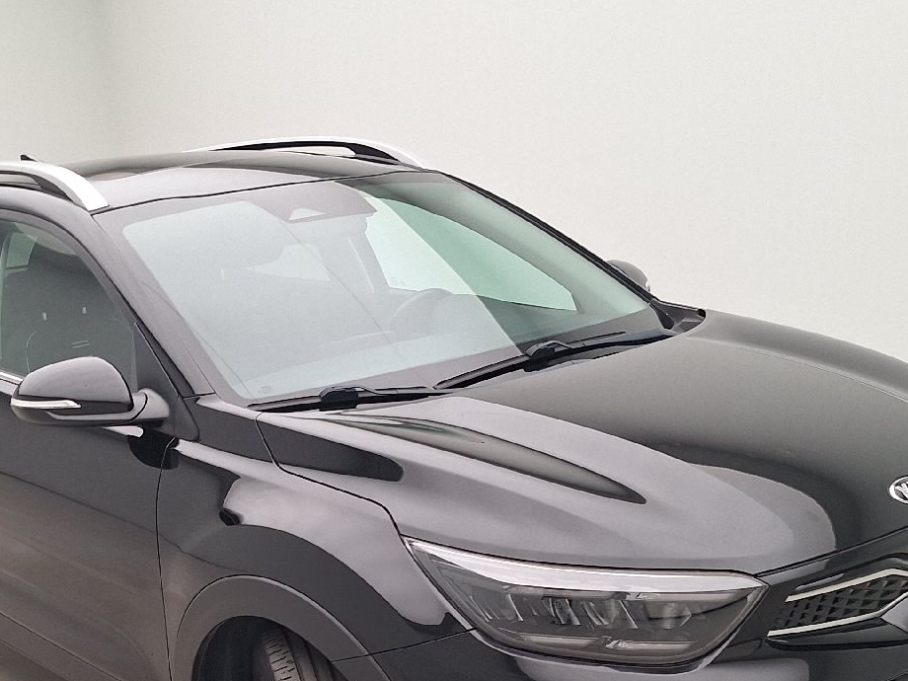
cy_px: 625
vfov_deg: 28.9
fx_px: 1259
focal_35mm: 48
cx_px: 311
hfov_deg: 39.2
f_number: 1.8
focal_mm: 5.54
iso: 50
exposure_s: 1/100
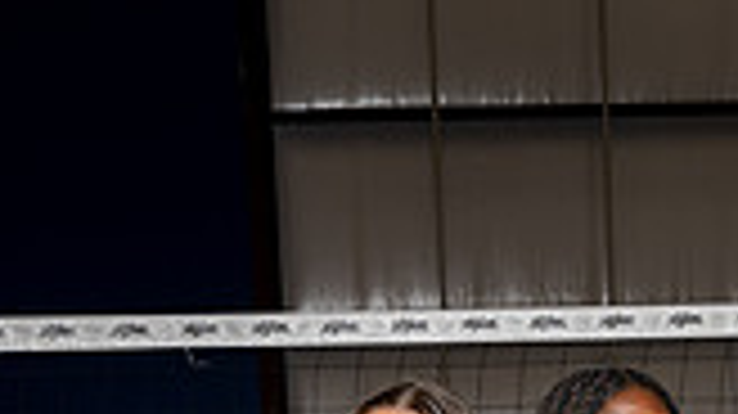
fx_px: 2132
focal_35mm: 109
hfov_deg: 19.6
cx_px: 513
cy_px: 972
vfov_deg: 9.8
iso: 100
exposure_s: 1/250
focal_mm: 38
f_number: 8
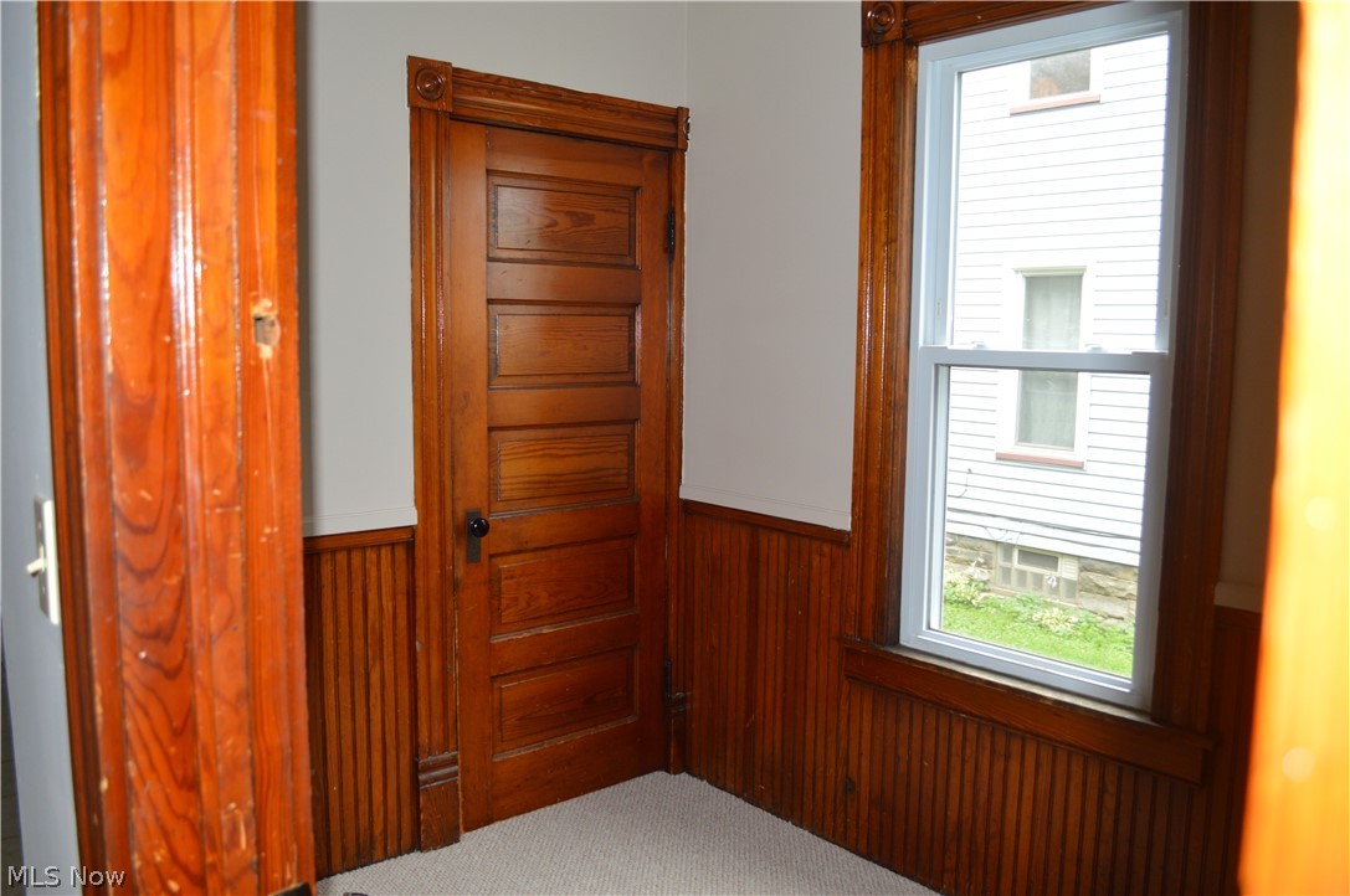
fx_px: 1011
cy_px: 448
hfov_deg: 67.4
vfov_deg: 47.8
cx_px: 675
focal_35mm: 27
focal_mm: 18
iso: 400
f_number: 4
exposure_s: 1/60
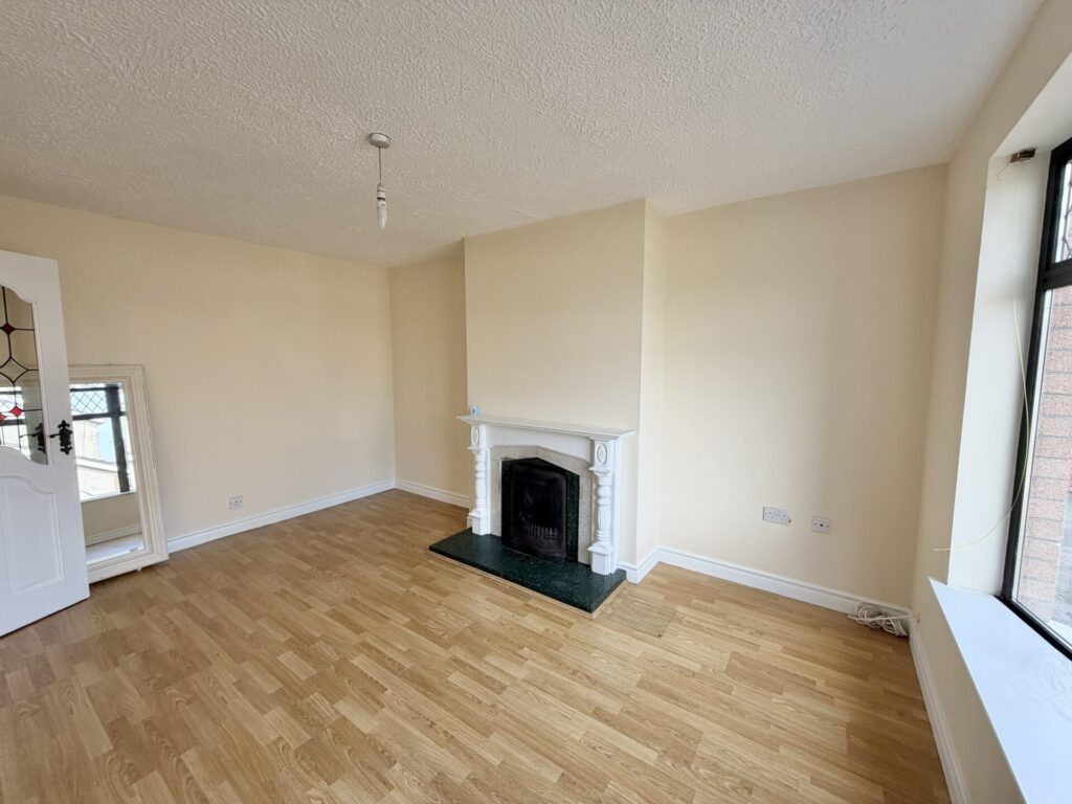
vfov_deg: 85.7
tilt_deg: -5.5
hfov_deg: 102.1
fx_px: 434
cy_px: 402
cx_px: 536
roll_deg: -0.1
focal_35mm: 14
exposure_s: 1/121
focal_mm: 2.22
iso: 64
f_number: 2.2
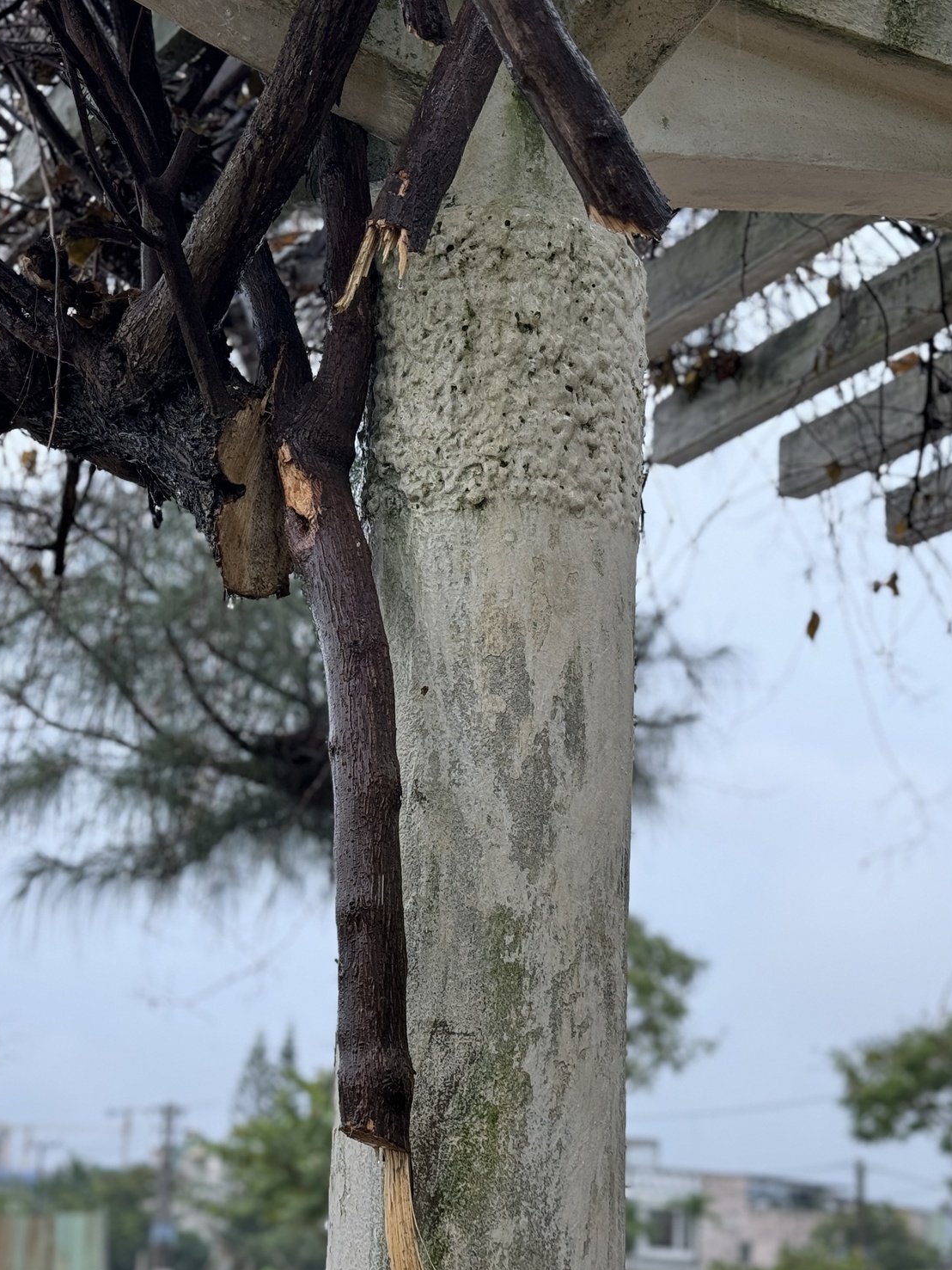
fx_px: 2383
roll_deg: -2.5
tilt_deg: +15.3
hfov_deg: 22.6
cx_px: 384
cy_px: 630
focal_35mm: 65
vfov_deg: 29.8
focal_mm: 6.86
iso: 100
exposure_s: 1/142
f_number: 1.78
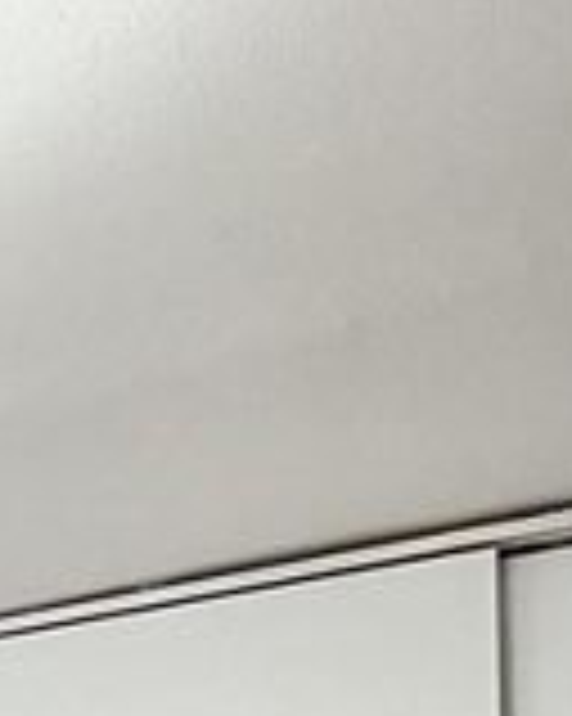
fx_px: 2182
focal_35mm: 103
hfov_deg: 13.3
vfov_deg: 15.4
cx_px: -482
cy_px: 1369
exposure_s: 1/50
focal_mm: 2.22
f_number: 2.2
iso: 200
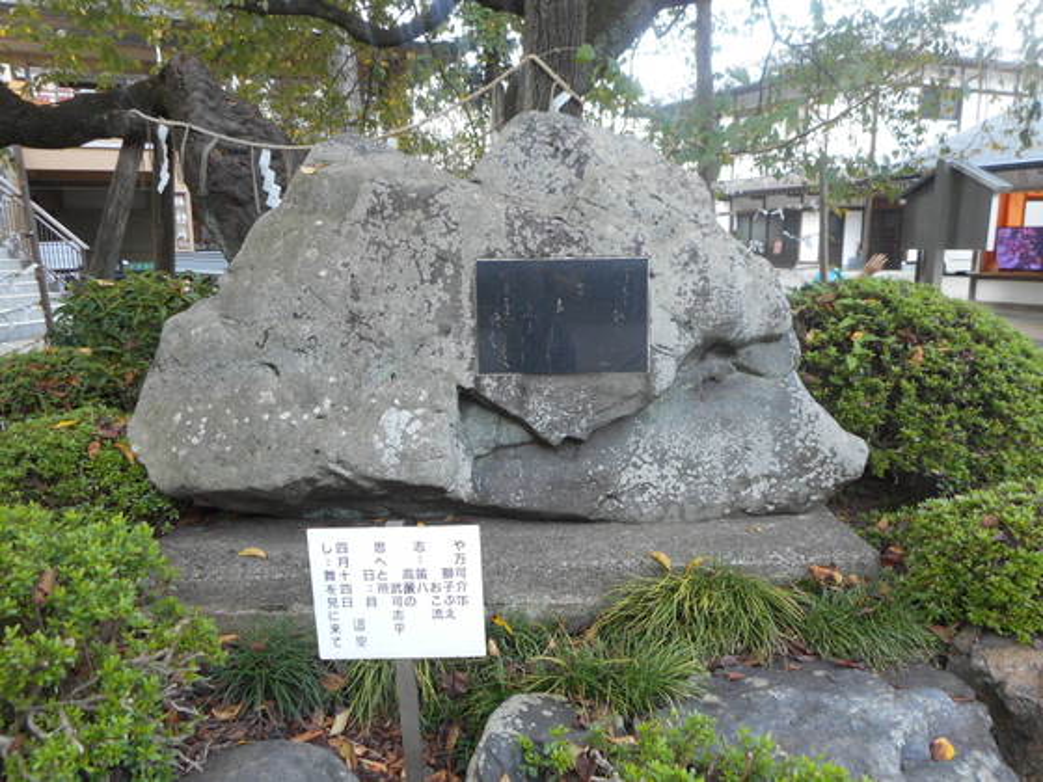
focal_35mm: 25
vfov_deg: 54.9
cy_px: 391
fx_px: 753
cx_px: 522
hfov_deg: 69.4
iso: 140
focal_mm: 4.5
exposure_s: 1/30
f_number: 3.7
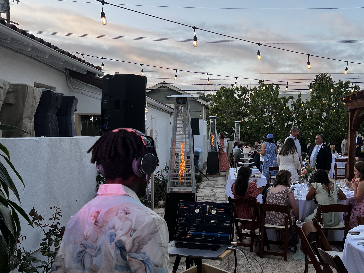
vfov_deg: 38.6
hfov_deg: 48.9
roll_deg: -0.3
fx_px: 389
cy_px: 157
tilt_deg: -4.6
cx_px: 253
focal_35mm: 37
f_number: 1.5
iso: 50
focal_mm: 5.7
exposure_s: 1/480
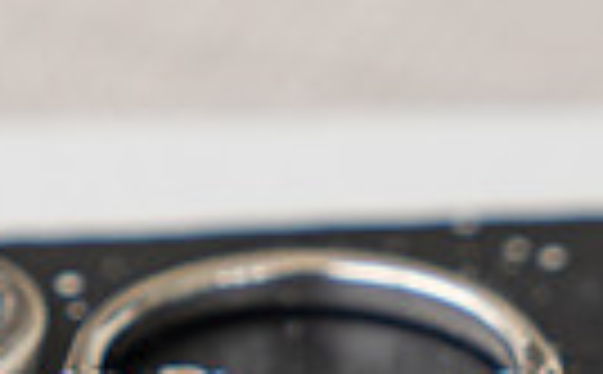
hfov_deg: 4.4
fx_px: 7737
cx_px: -199
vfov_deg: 2.8
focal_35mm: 472
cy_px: 278
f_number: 4
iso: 125
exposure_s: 1/250
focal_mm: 70
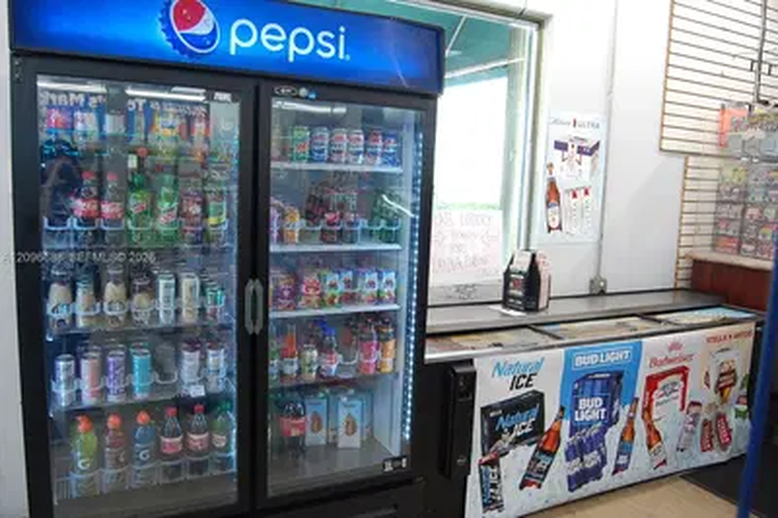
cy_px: 259
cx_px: 389
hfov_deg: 67.4
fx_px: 583
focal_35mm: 27
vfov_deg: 47.9
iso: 400
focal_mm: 18
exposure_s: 1/50
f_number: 3.5
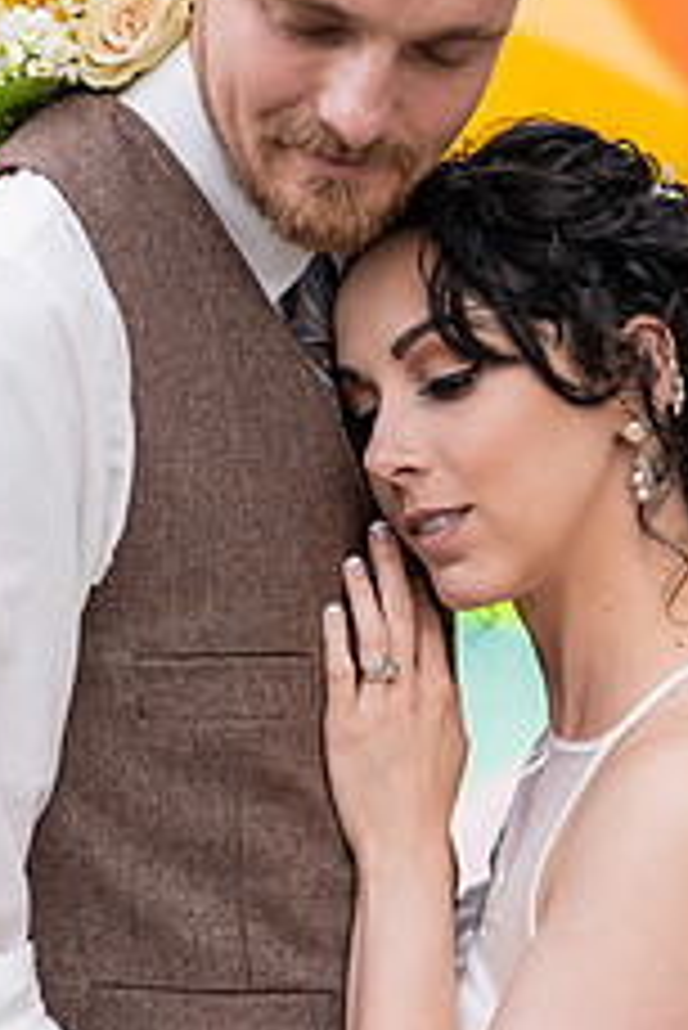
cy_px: 544
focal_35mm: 108
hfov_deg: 12.7
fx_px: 3091
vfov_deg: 18.9
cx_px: 324
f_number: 2.2
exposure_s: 1/160
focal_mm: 55
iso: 500
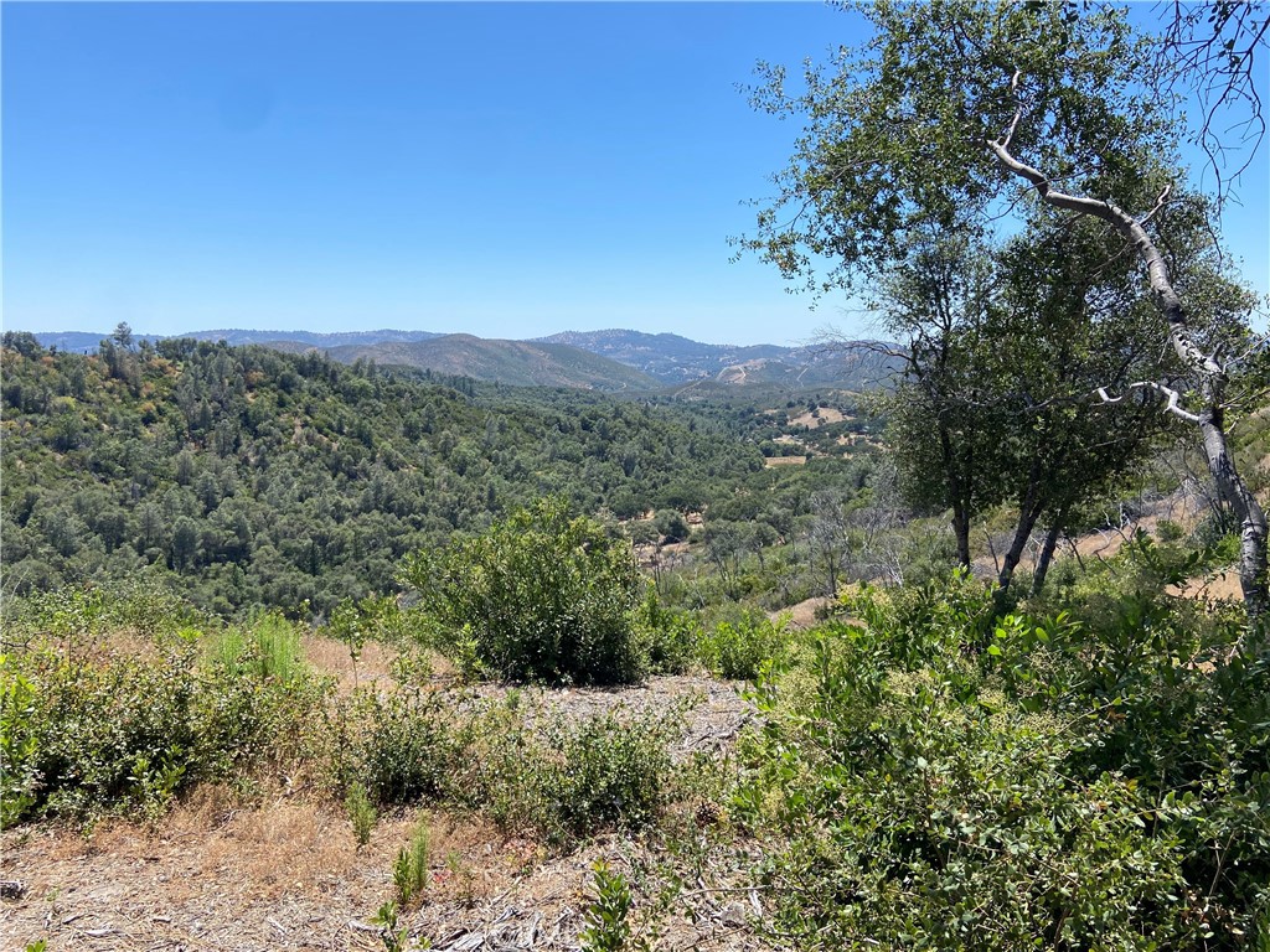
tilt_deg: -7.9
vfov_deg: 53.1
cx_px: 635
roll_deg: +1.0
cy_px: 476
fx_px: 954
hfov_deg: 67.3
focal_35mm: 26
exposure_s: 1/2463
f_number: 1.8
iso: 32
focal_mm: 4.25
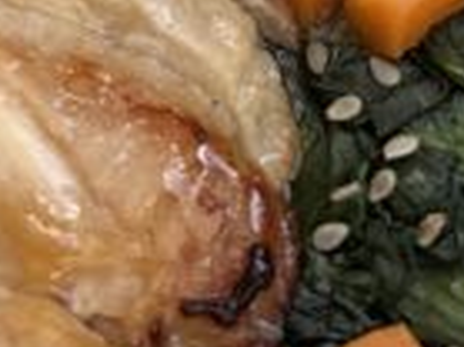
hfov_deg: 11.2
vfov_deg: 7.7
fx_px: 2370
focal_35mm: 177
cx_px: 344
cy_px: -541
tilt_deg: -63.9
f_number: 1.78
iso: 250
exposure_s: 1/113
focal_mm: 6.86
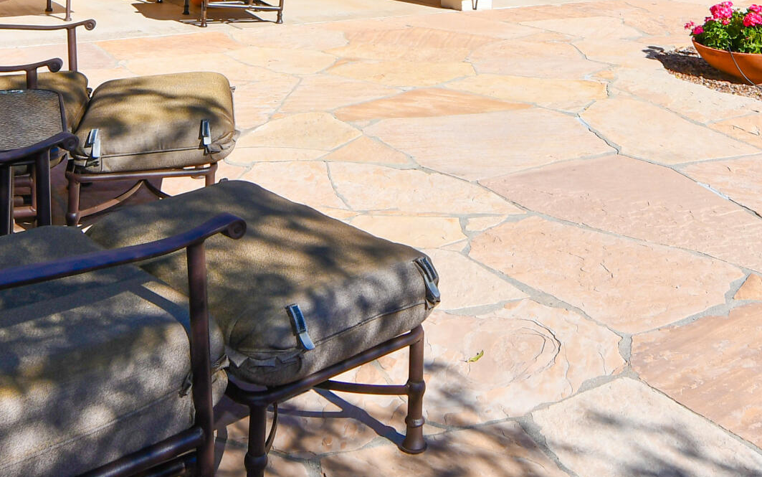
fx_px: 956
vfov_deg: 24.2
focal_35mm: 46
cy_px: -156
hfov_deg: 43.4
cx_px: 433
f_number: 11
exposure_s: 1/250
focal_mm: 11
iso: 100
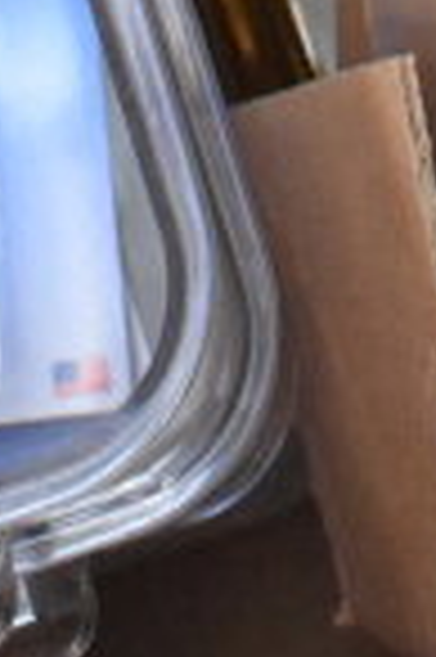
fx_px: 4115
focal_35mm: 226
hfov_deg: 6.0
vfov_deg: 8.6
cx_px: 4
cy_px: -700
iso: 6400
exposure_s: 1/160
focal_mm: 24
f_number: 6.3
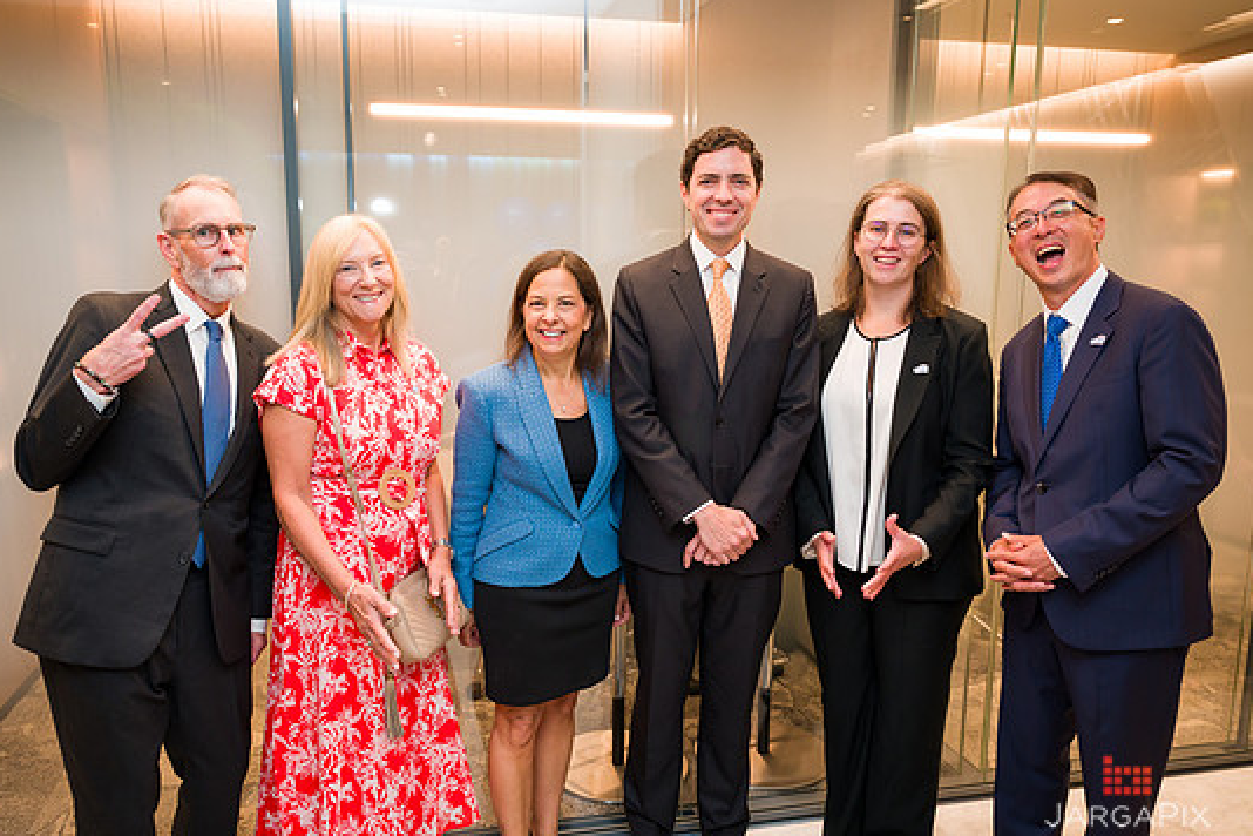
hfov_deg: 65.4
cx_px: 589
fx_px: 974
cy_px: 425
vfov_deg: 46.4
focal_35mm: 28
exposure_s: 1/200
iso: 1000
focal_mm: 25.5
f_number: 3.5
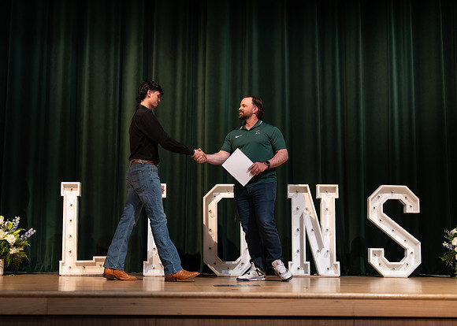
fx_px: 689
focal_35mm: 53
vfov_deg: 26.6
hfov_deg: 36.7
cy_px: 163
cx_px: 211
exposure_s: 1/320
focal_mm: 50
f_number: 1.2
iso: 500
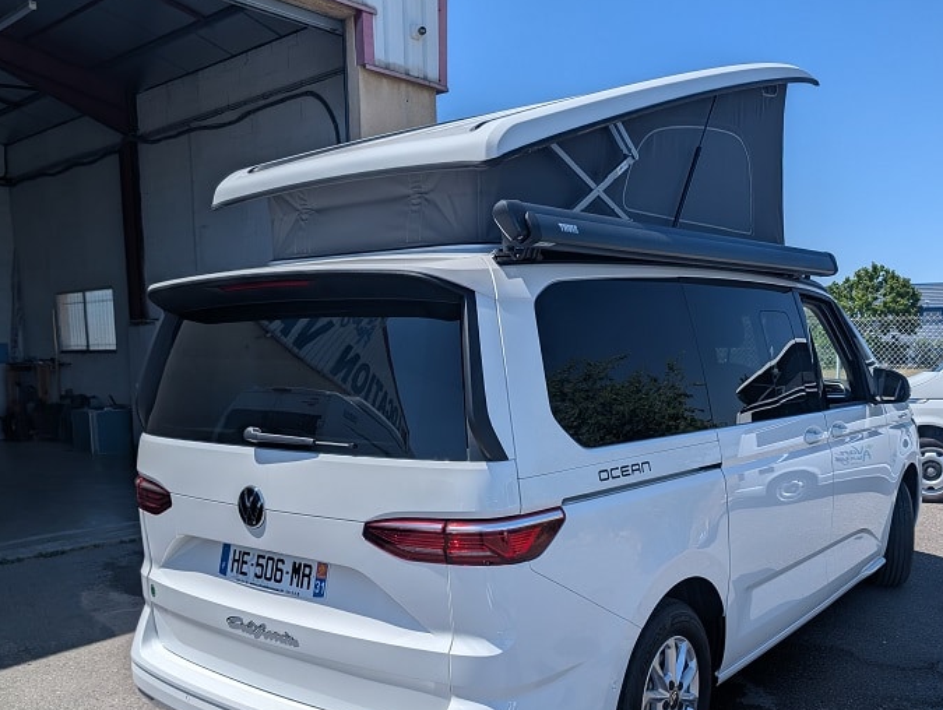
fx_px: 873
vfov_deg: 43.7
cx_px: 489
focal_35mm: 32
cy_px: 463
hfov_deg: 56.7
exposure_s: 1/1805
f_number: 1.68
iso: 21
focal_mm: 6.9
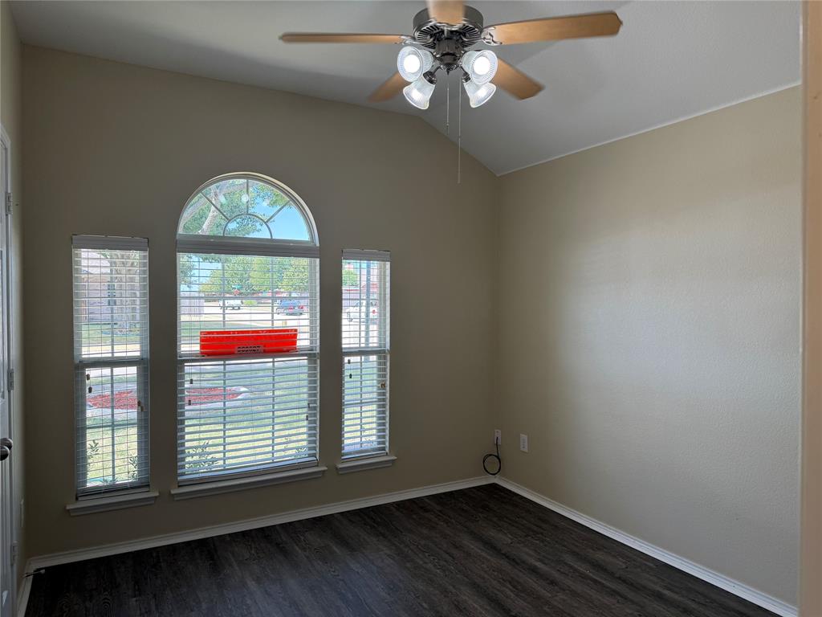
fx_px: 570
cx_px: 411
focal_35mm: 24
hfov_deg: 71.6
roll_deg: +0.8
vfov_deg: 56.8
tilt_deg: +0.5
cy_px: 308
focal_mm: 6.76
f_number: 1.78
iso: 80
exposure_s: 1/203
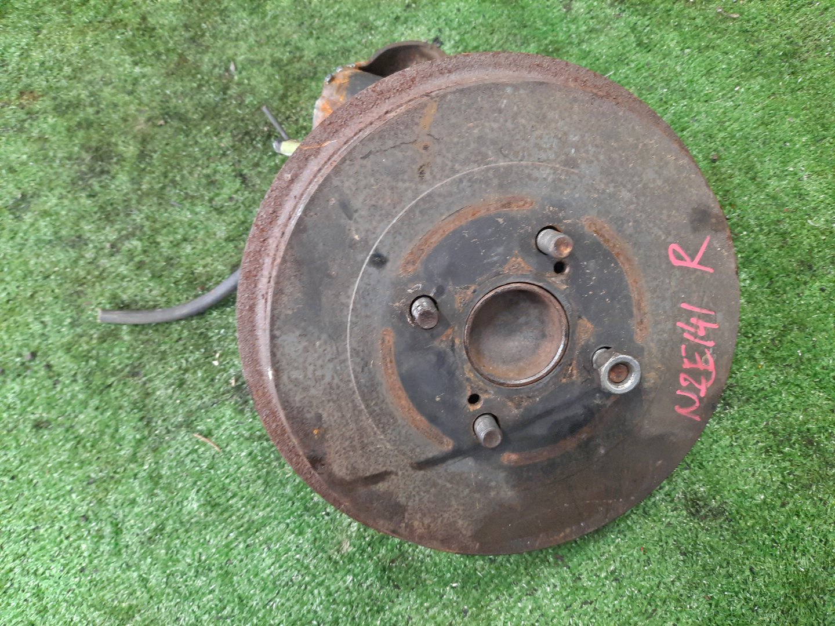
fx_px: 603
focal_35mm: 25
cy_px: 313
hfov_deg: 69.4
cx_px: 418
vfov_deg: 54.9
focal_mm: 4.6
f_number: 2
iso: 370
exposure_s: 1/33
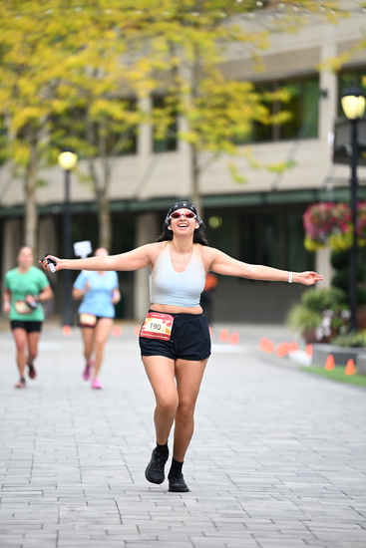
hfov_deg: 6.9
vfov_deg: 10.3
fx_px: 3048
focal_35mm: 200
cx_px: 183
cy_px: 274
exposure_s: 1/1600
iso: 640
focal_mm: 200
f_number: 2.8
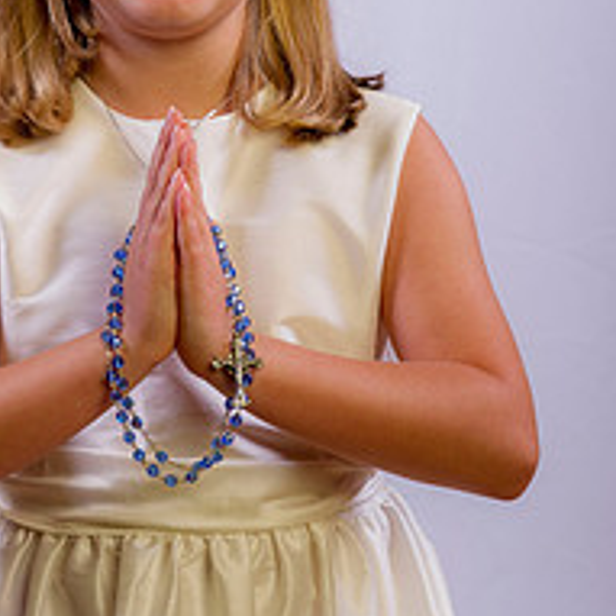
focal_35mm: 124
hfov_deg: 14.0
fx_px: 2496
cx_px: 195
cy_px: 113
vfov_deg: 14.0
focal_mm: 62
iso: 100
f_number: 8
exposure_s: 1/200
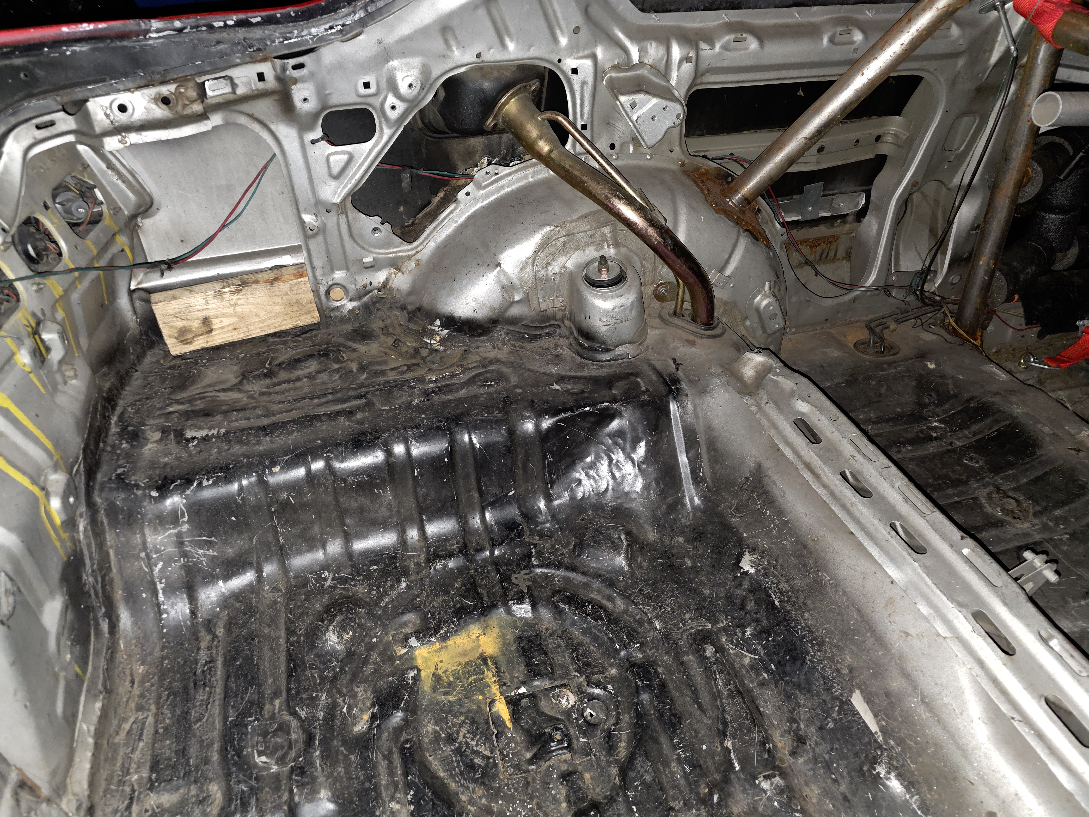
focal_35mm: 23
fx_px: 724
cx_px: 544
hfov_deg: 73.9
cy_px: 408
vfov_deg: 58.9
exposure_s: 1/12
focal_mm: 6.3
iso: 160
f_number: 1.7
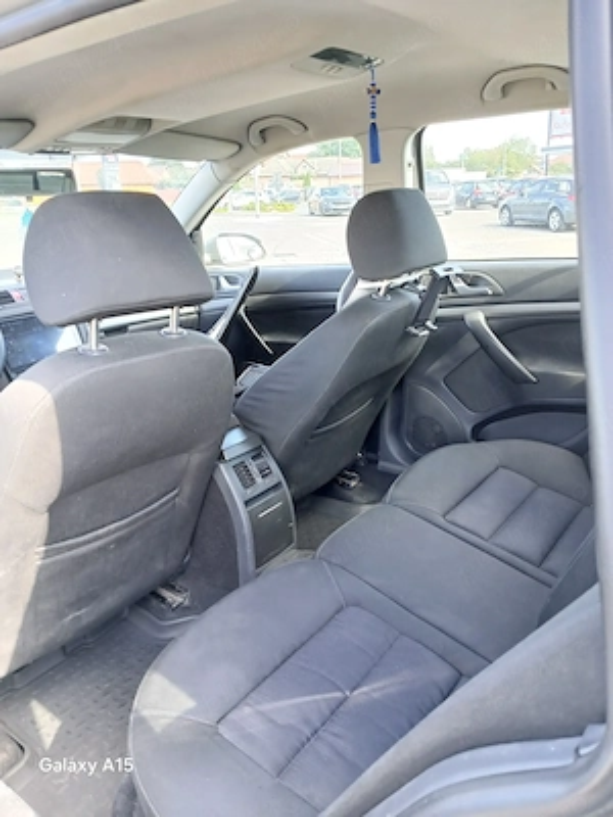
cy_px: 408
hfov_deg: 53.1
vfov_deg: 67.3
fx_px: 614
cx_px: 306
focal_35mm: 26
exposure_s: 1/50
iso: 125
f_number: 1.8
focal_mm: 3.98
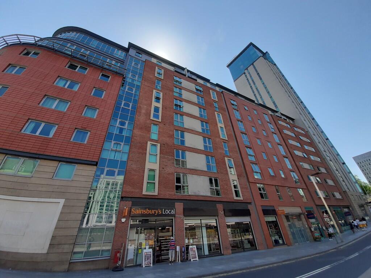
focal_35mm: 13
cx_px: 186
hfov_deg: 106.2
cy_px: 139
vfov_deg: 89.9
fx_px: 139
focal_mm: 1.42
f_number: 2.2
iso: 40
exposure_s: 1/723
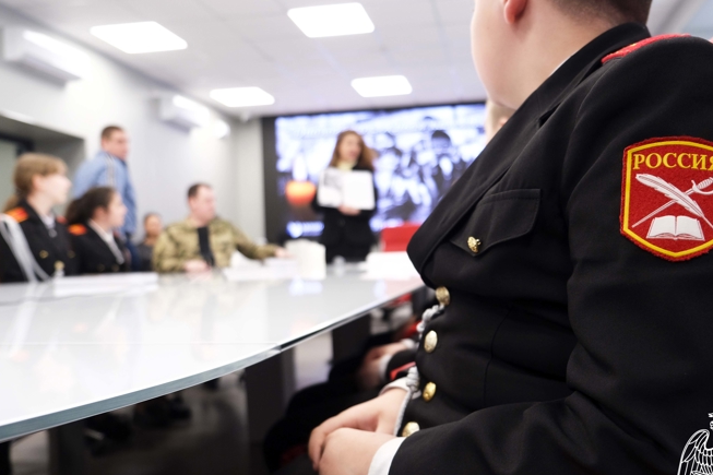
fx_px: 614
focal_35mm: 31
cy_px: 256
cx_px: 402
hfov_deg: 60.1
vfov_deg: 42.3
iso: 1000
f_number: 2.8
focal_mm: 18
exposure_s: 1/125
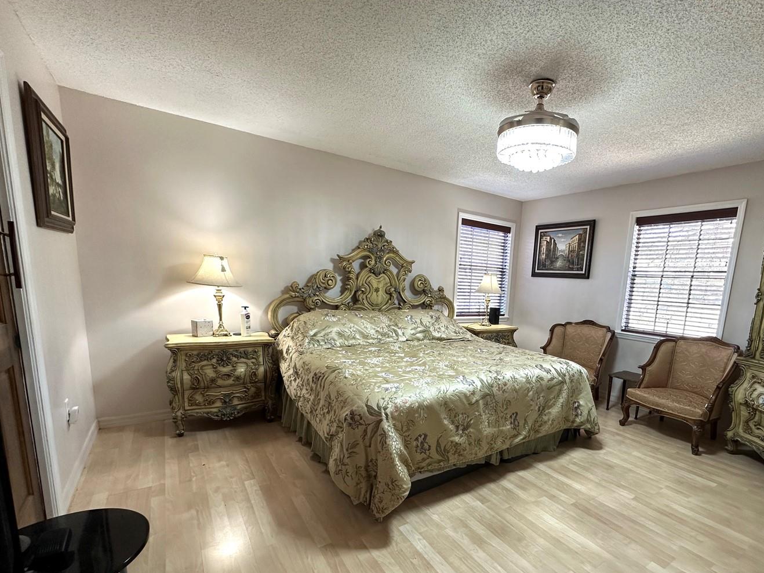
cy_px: 343
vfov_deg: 73.9
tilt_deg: -9.6
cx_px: 445
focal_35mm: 17
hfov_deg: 90.2
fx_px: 375
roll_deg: -2.5
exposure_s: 1/60
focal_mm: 2.22
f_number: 2.2
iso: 200
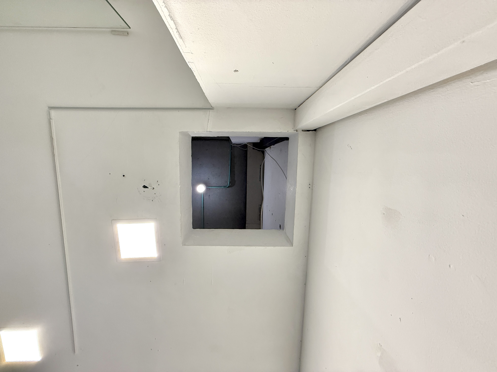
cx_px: 248
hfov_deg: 102.1
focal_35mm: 14
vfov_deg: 85.7
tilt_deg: +81.7
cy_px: 186
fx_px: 201
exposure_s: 1/60
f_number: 2.2
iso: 320
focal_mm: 2.22
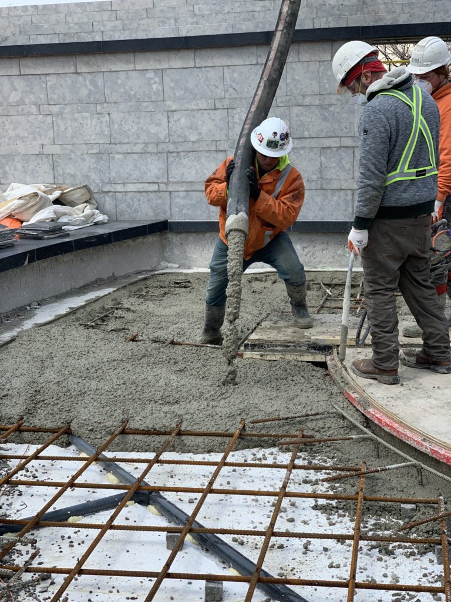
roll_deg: +1.8
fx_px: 903
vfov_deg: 36.8
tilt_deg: -11.3
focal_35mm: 52
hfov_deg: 28.0
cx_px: 226
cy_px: 301
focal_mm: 6
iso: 16
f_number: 2.4
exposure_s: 1/1142
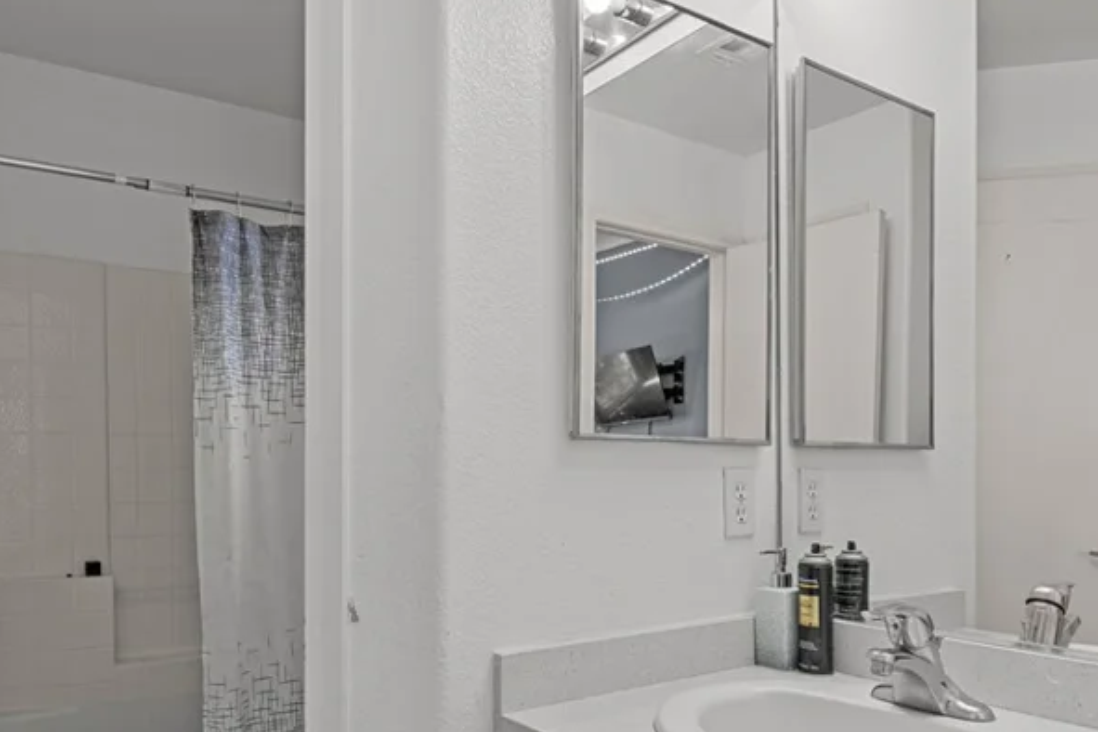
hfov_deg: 69.3
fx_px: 793
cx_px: 509
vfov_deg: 48.9
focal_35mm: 26
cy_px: 477
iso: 400
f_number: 8
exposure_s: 1/15
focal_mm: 10
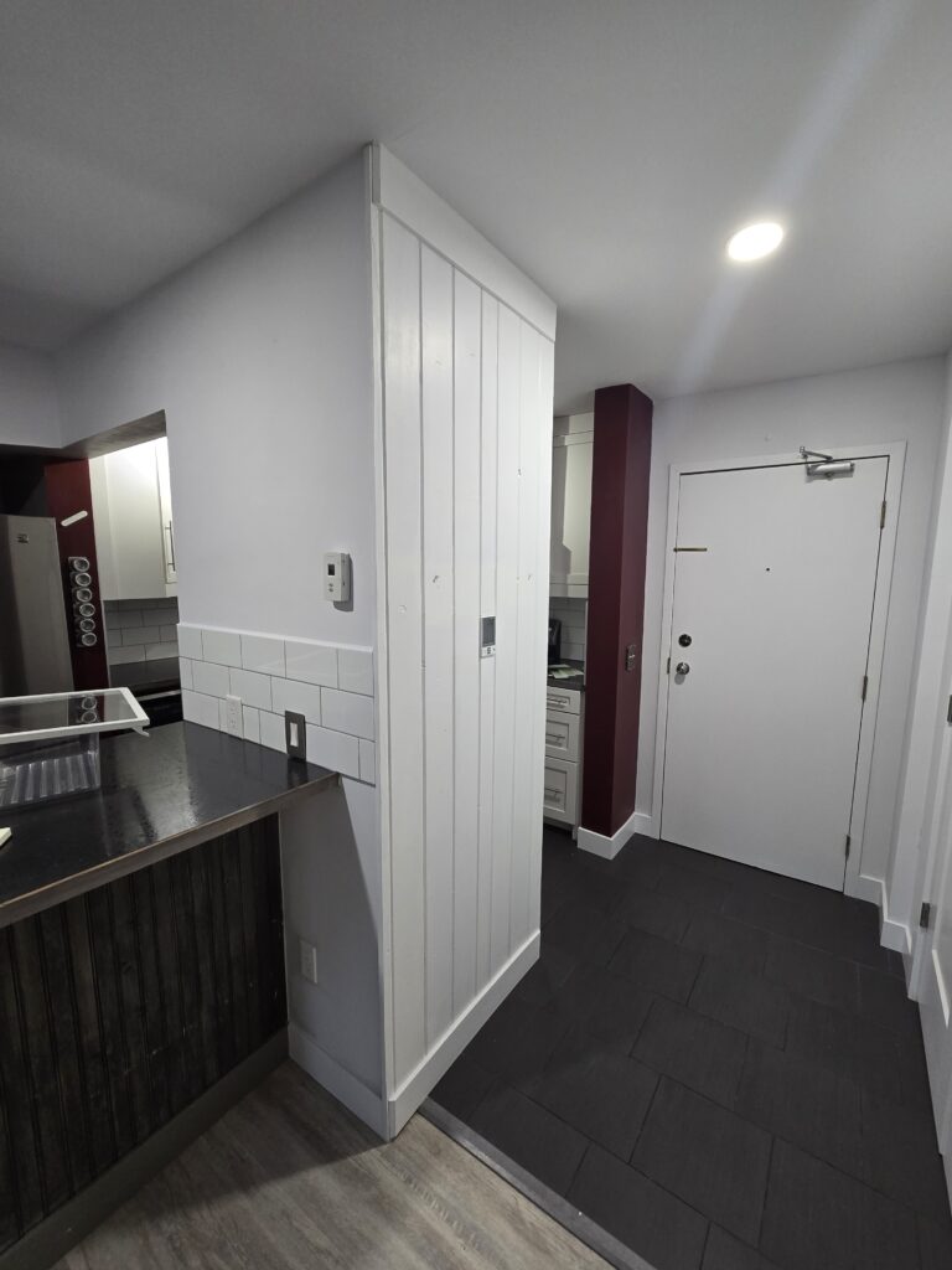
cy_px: 635
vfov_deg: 106.2
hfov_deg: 89.9
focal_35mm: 13
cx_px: 476
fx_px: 477
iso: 200
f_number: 2.2
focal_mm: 2.2
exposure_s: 1/60
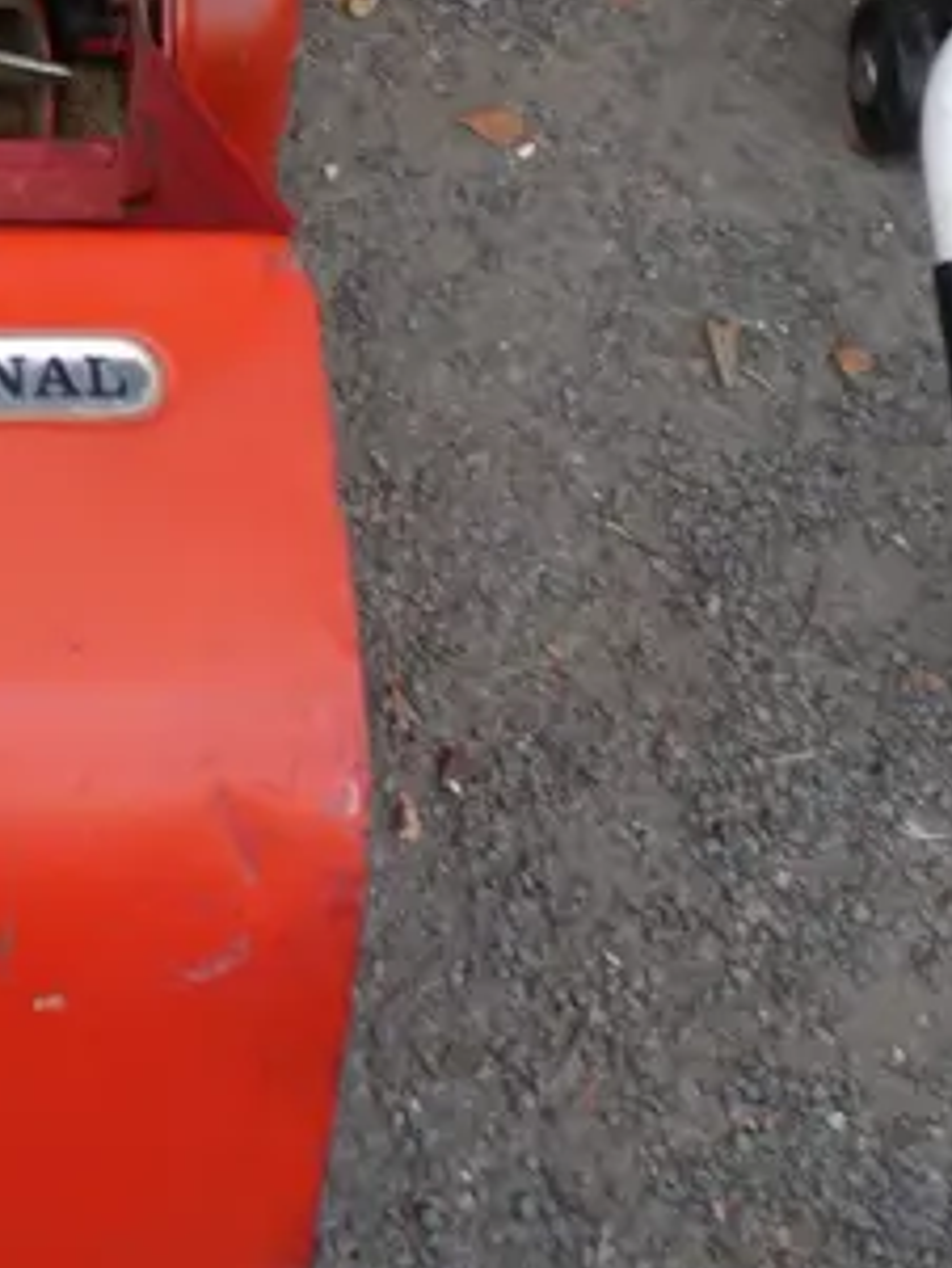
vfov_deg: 16.8
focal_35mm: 102
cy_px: -809
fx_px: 3738
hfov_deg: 13.9
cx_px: -303
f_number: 3.6
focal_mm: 15
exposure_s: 1/60
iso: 250
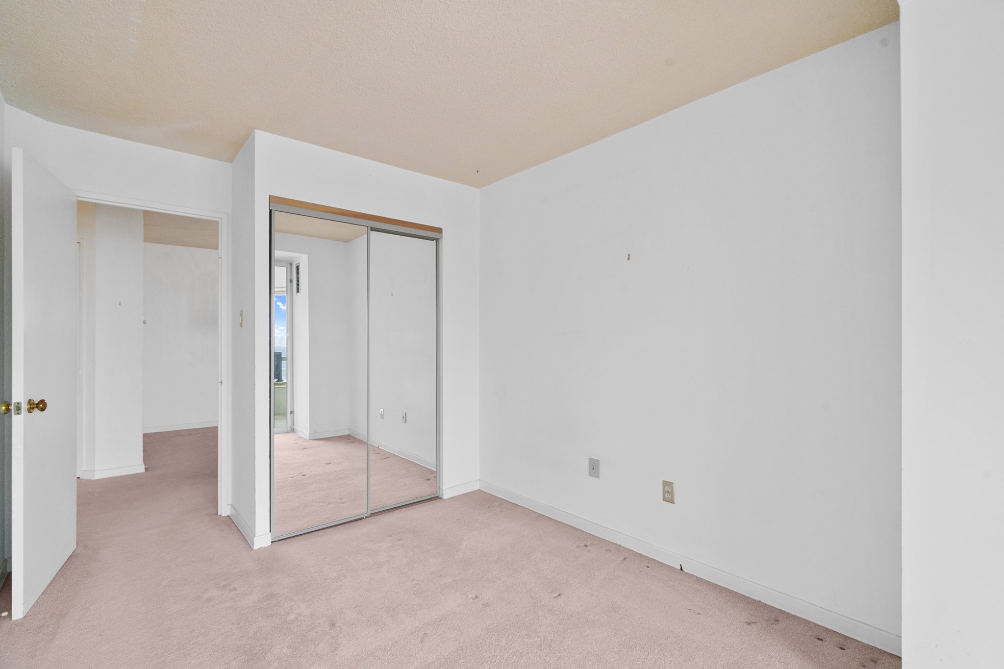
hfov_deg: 96.7
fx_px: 446
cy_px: 334
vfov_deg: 73.7
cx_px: 502
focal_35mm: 16
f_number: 9
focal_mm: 16
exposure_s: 1/25
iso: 12800
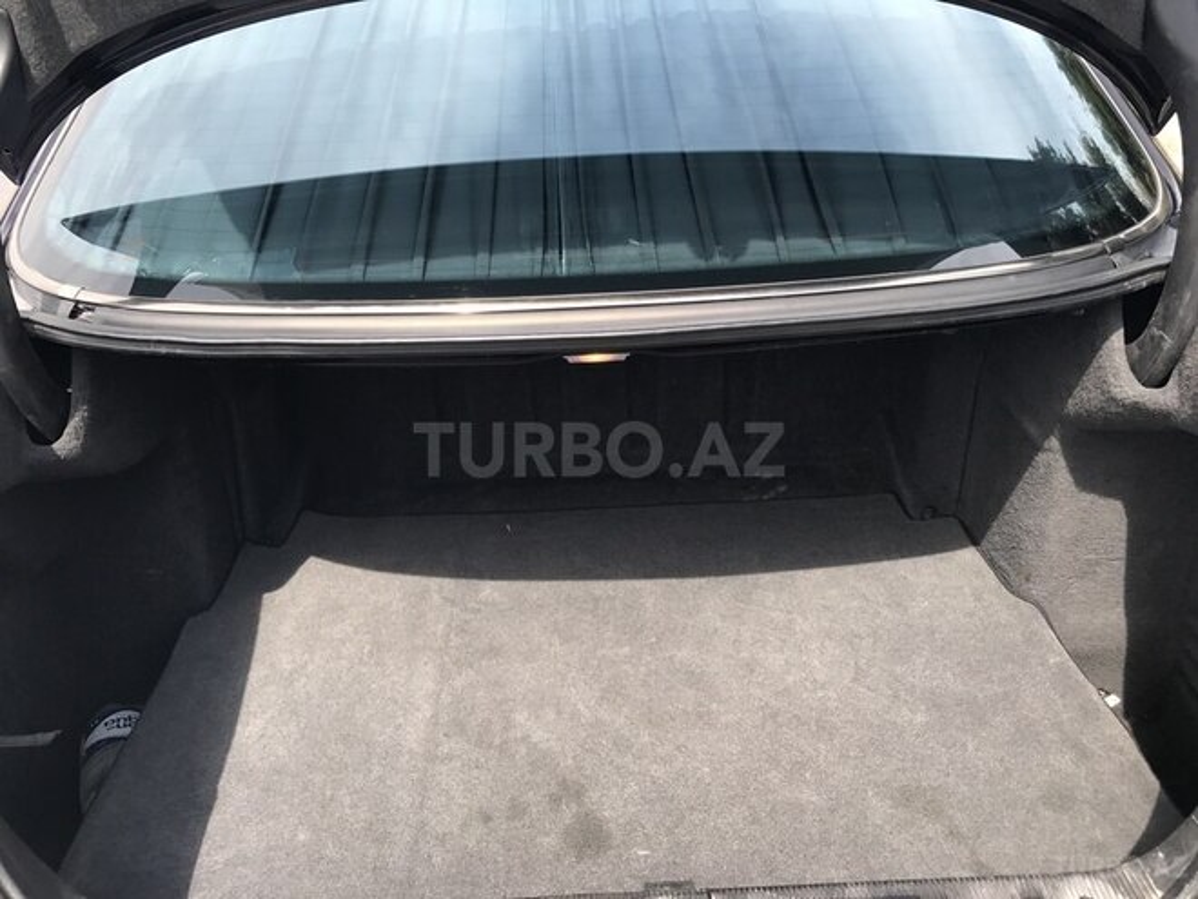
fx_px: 969
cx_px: 599
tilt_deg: -30.4
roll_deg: +2.4
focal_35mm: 28
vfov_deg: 49.7
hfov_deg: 63.4
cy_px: 450
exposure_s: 1/544
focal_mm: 3.99
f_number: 1.8
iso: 20
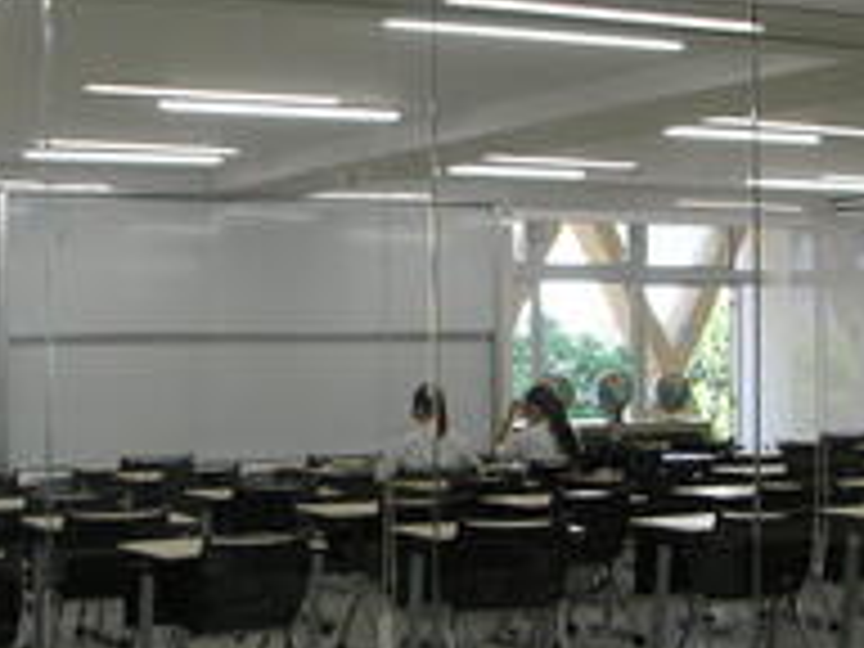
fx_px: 1822
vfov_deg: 20.2
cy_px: 369
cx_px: 297
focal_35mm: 73
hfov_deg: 26.5
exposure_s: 1/65.8
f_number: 2.8
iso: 50
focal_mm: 5.8
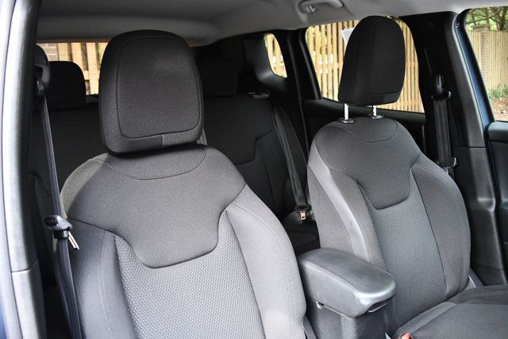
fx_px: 466
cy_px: 170
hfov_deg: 57.2
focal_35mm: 33
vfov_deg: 40.0
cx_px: 254
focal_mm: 22
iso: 1600
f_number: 3.8
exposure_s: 1/125
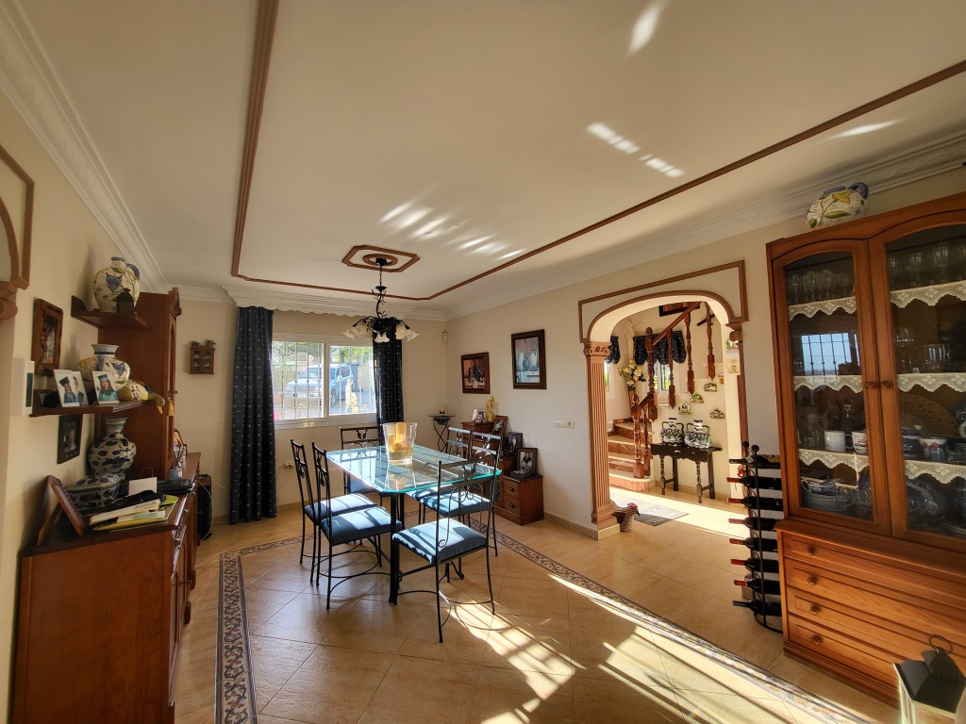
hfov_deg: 106.2
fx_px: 363
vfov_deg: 89.9
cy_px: 362
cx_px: 483
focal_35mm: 13
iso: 32
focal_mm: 1.74
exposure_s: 1/50
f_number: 2.2
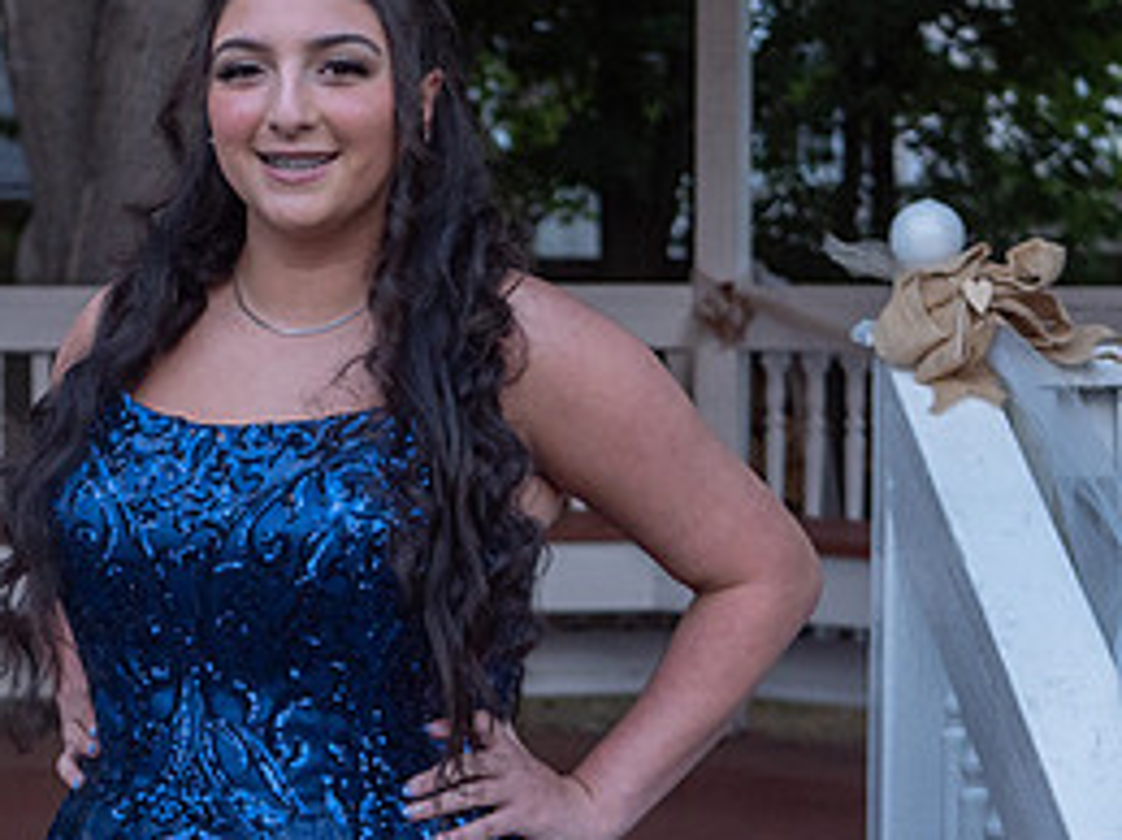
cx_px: 299
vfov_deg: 13.2
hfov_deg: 17.5
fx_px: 3629
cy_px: 517
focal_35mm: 112
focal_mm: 25
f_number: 2.8
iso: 640
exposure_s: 1/640
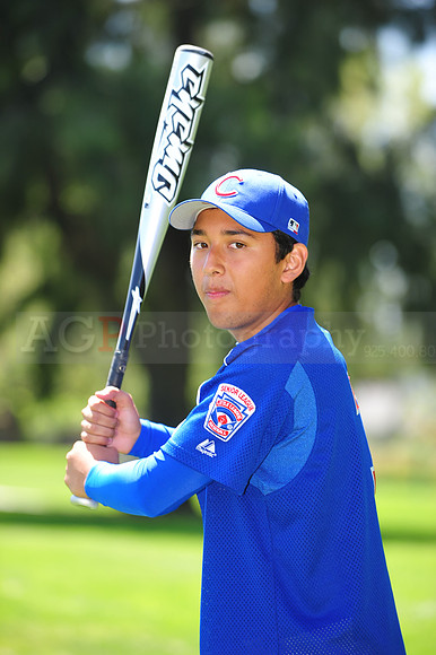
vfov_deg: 10.3
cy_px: 328
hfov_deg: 6.9
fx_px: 3637
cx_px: 218
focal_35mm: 200
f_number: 4.5
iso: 200
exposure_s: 1/320
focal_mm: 200
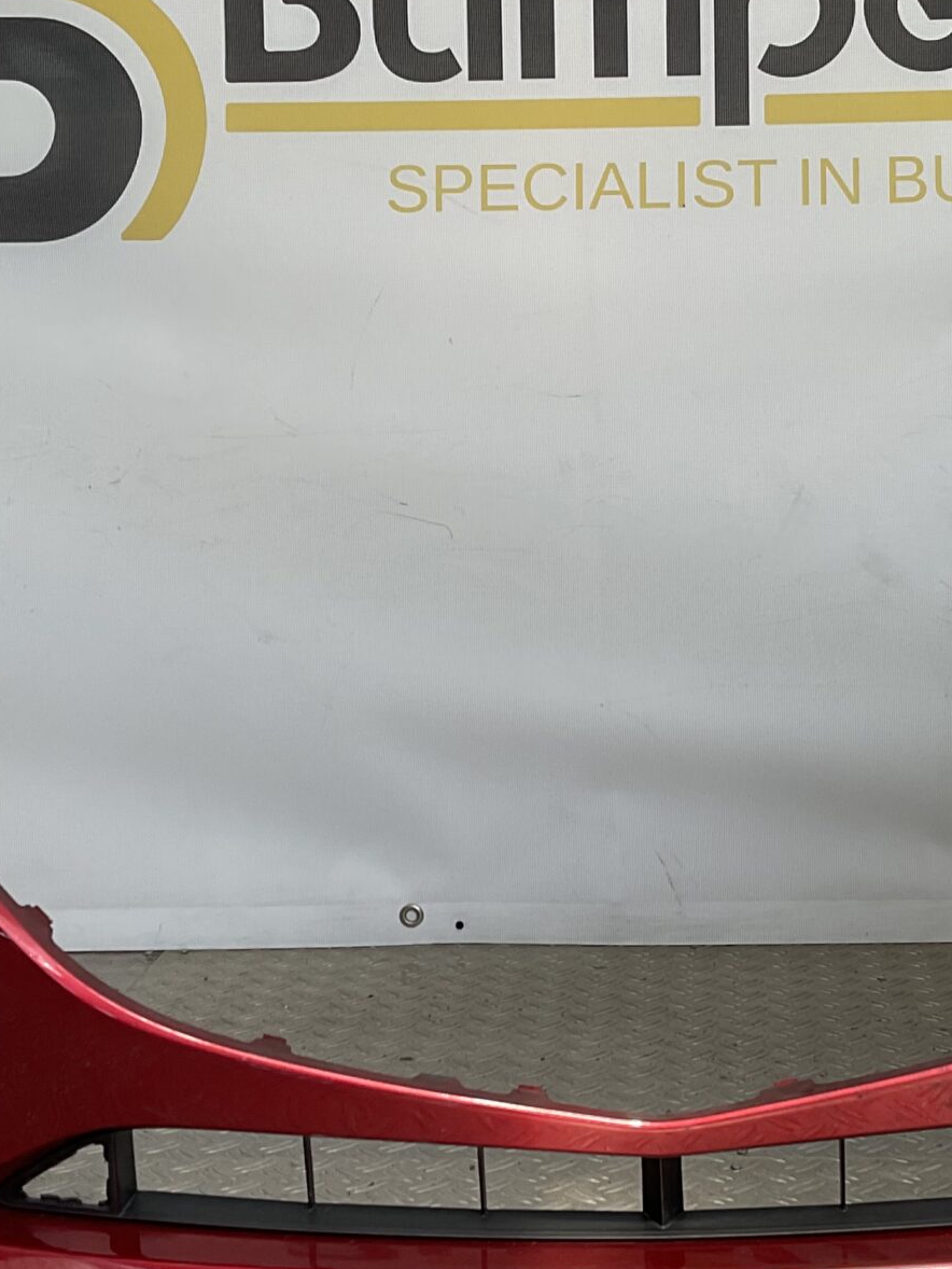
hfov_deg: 23.2
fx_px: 2309
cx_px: 660
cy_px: 642
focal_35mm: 63
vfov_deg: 30.7
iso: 16
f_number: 1.8
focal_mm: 3
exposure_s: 1/389
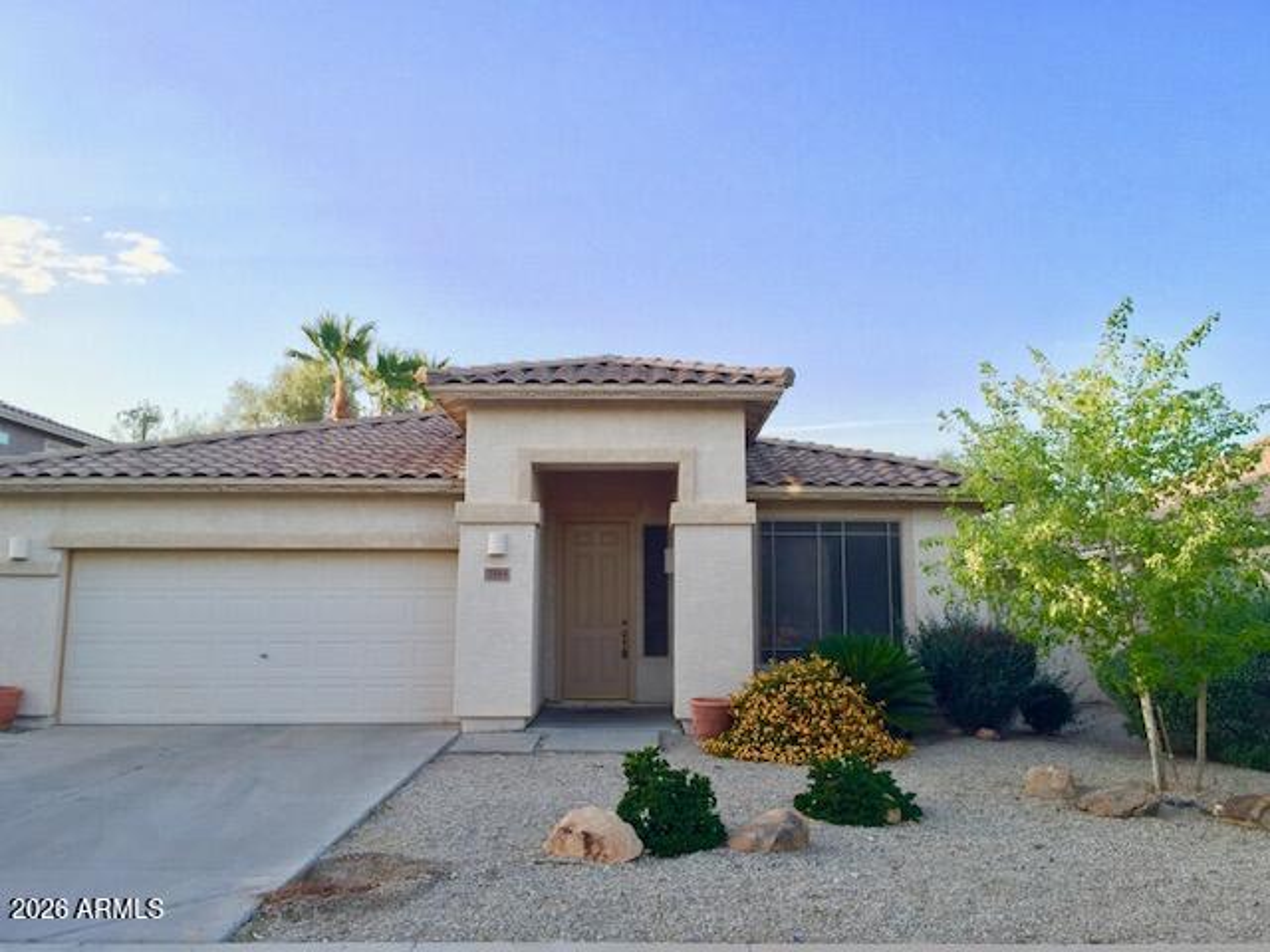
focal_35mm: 29
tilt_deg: +8.4
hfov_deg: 61.7
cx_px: 635
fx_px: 1064
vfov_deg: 48.2
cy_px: 476
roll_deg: +1.2
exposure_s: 1/244
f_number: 2.2
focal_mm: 4.15
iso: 32
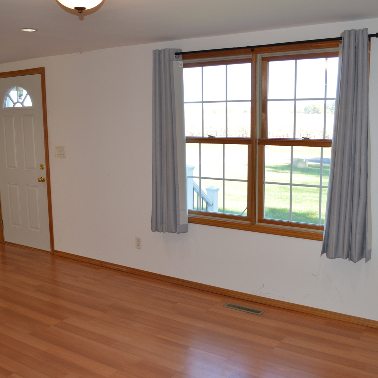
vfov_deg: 47.2
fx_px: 432
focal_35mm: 35
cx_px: 197
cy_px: 189
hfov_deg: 47.2
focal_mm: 18
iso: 400
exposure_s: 1/100
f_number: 4
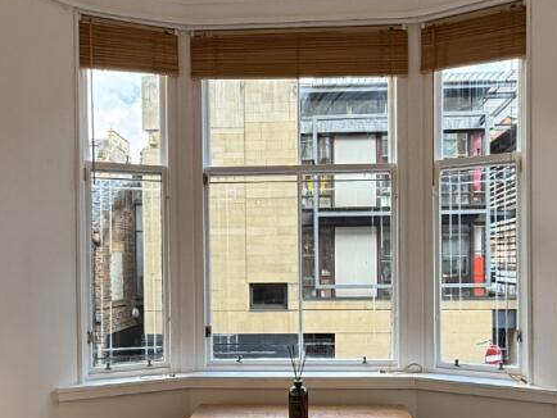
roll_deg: +1.1
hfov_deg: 55.3
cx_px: 285
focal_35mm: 33
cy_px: 272
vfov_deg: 42.5
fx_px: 531
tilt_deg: +0.0
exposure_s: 1/175
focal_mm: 2.22
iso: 64
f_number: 2.2
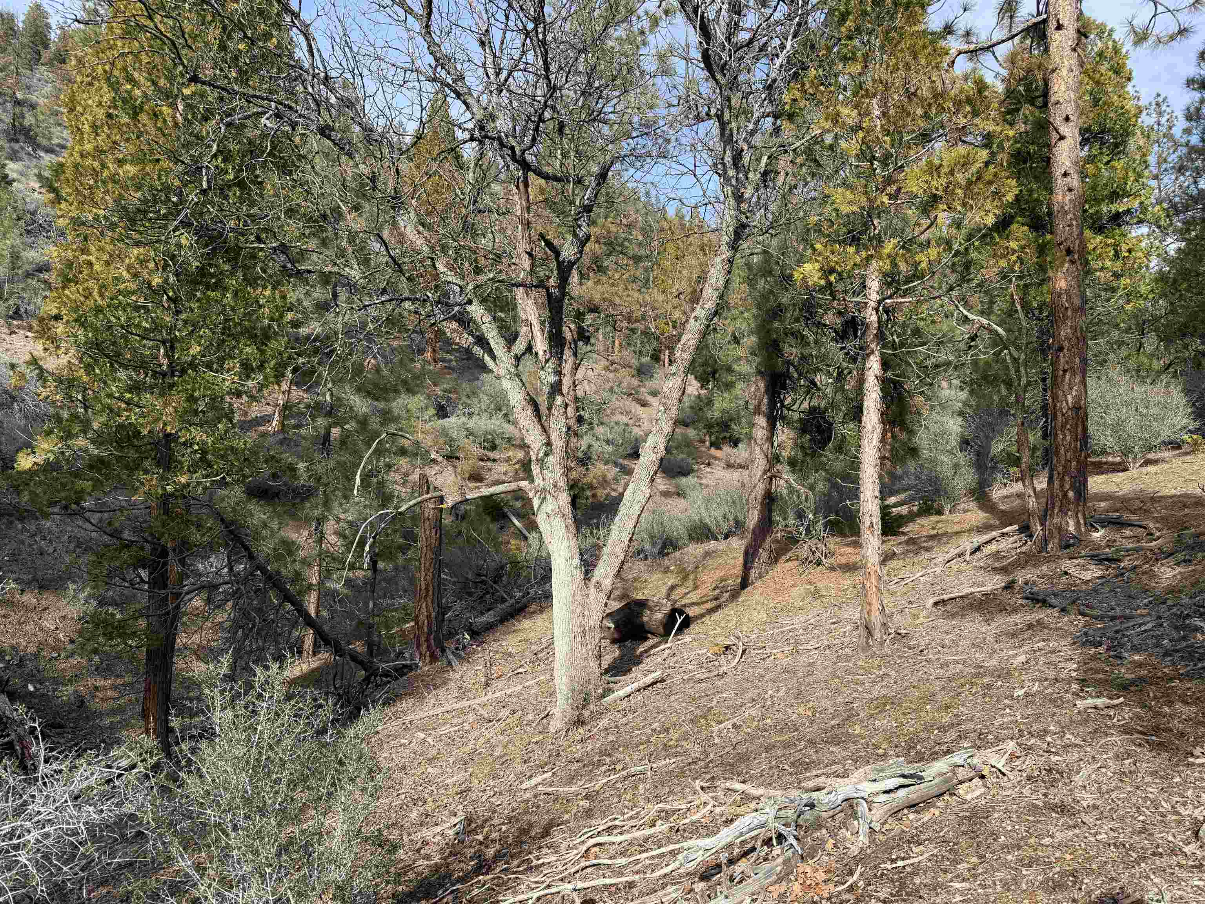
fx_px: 835
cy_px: 452
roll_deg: -2.3
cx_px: 602
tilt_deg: +5.2
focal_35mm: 24
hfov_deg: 71.6
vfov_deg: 56.8
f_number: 1.78
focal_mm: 6.76
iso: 80
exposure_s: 1/1493
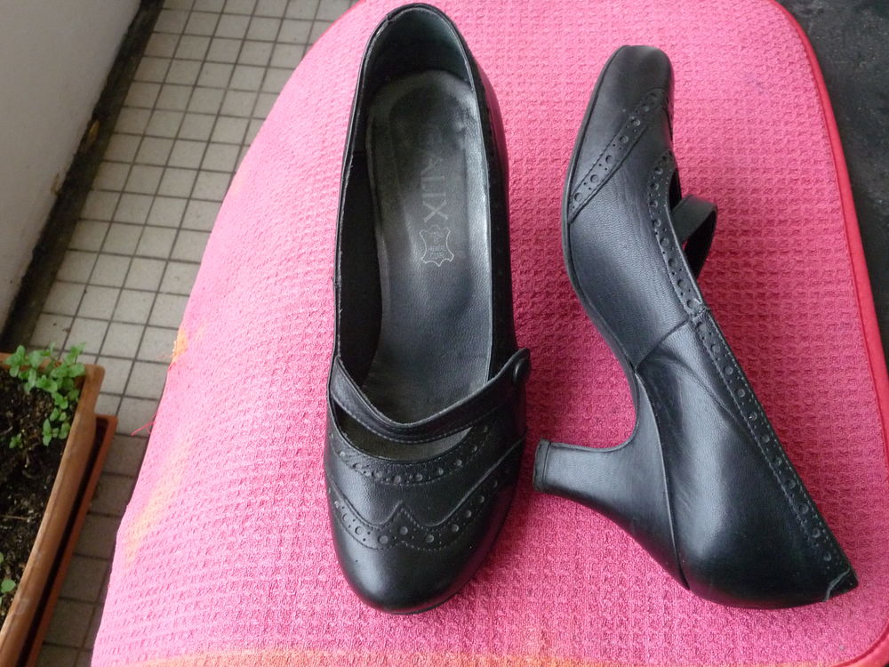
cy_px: 334
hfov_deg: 51.4
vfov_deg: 39.7
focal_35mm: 36
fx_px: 925
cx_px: 444
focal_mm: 6
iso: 400
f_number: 3.7
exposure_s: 1/13
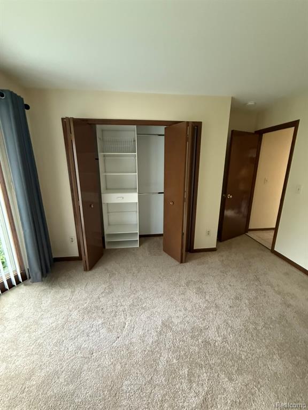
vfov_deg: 102.1
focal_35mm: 14
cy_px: 205
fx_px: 166
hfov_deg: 85.7
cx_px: 154
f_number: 2.2
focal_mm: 2.22
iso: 800
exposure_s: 1/60
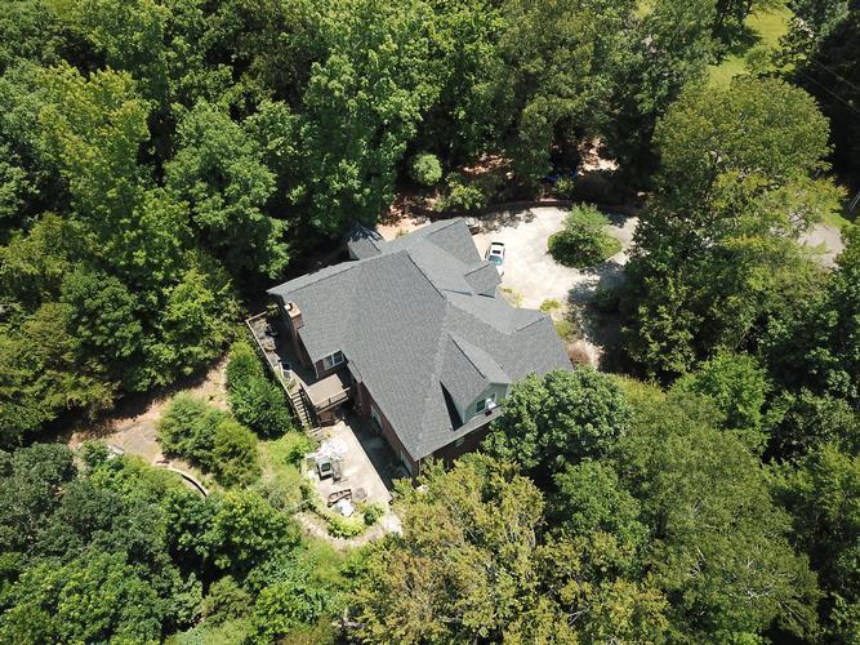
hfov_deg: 67.3
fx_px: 646
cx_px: 430
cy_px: 322
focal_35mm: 26
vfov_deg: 53.0
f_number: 2.2
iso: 100
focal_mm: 4.73
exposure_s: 1/610
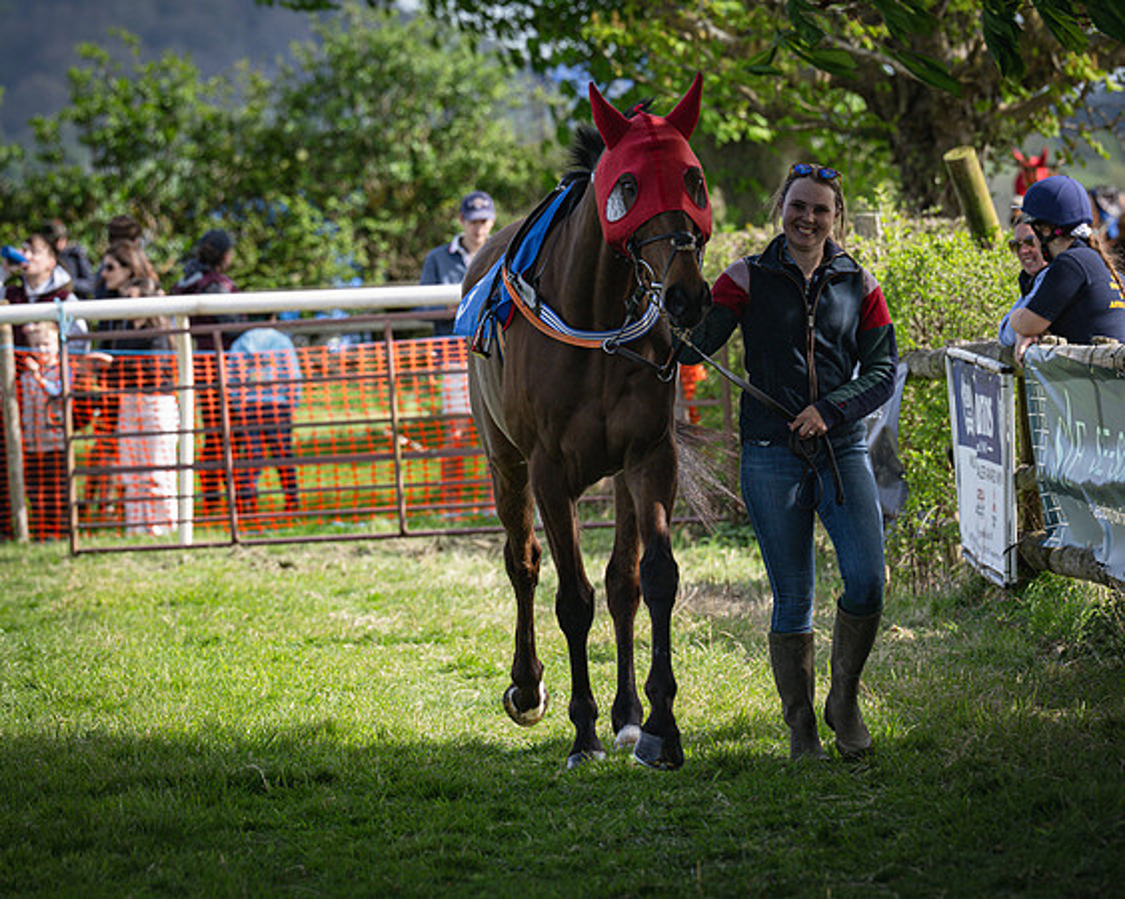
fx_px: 8658
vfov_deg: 5.9
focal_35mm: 260
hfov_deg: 7.4
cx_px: 463
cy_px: 397
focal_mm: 190
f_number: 5
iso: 400
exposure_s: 1/1600
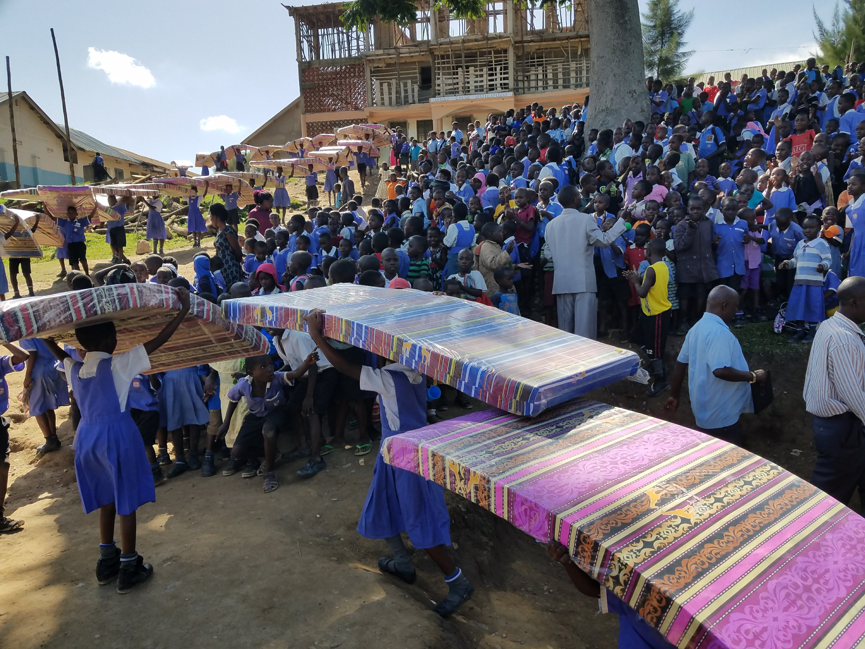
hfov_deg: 67.3
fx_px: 650
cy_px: 324
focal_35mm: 26
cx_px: 432
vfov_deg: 53.1
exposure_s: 1/2120
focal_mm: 4.2
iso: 50
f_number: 1.7
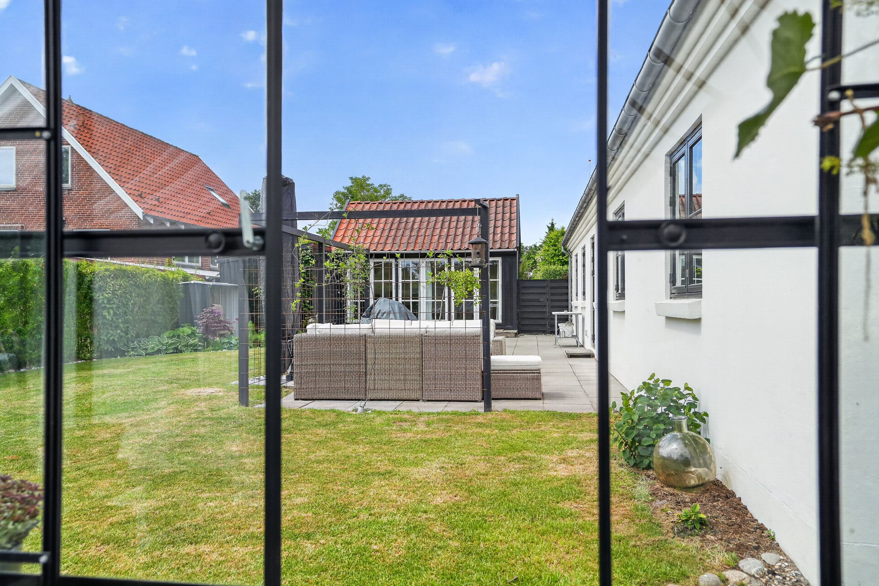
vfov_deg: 49.5
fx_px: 635
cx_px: 440
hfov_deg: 69.4
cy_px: 293
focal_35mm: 26
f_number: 3.5
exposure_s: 1/4000
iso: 400
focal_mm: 26
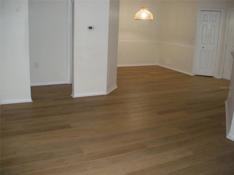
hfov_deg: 51.4
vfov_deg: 39.7
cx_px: 117
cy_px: 88
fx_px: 243
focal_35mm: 36
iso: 512
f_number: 3.5
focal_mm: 6.3
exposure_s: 1/60
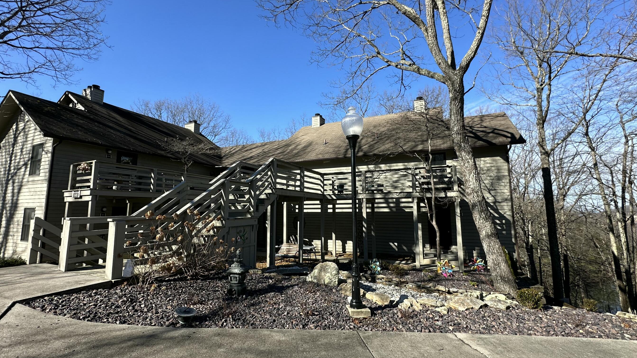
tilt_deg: +8.0
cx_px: 310
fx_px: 287
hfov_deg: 95.9
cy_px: 173
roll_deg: +0.5
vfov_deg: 63.9
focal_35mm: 17
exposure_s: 1/875
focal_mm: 2.22
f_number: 2.2
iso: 50
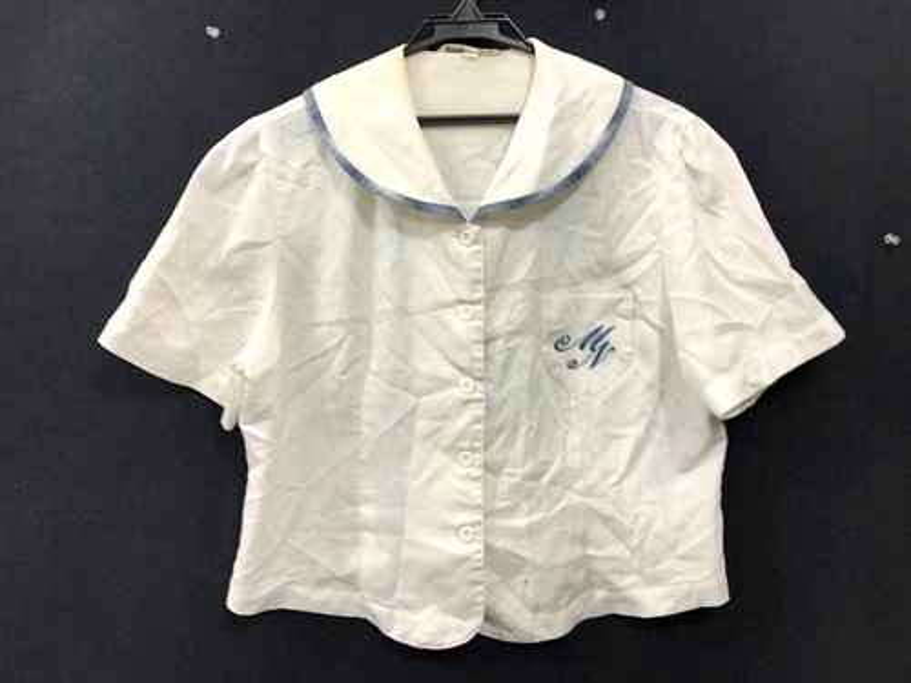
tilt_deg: -0.5
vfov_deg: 49.7
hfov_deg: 63.4
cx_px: 456
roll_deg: +0.1
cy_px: 342
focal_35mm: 28
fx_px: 737
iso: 32
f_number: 1.8
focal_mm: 3.99
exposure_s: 1/50
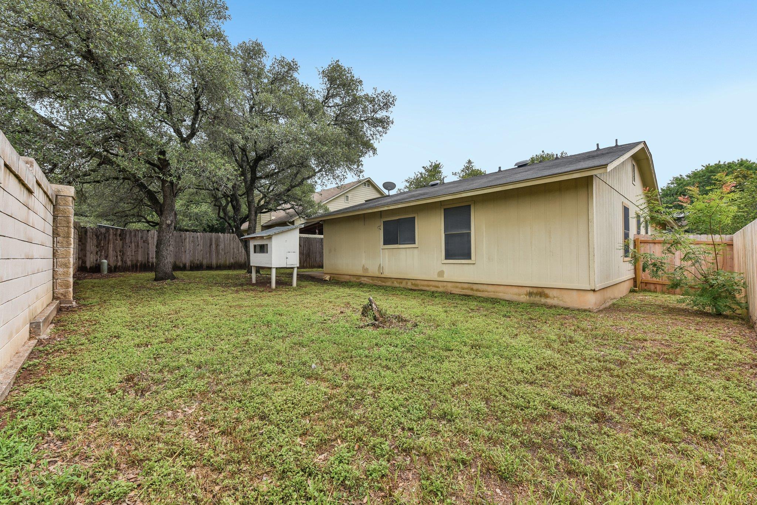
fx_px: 315
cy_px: 252
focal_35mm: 15
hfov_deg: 100.4
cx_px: 378
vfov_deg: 77.3
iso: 100
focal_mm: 15
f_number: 8
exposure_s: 1/250
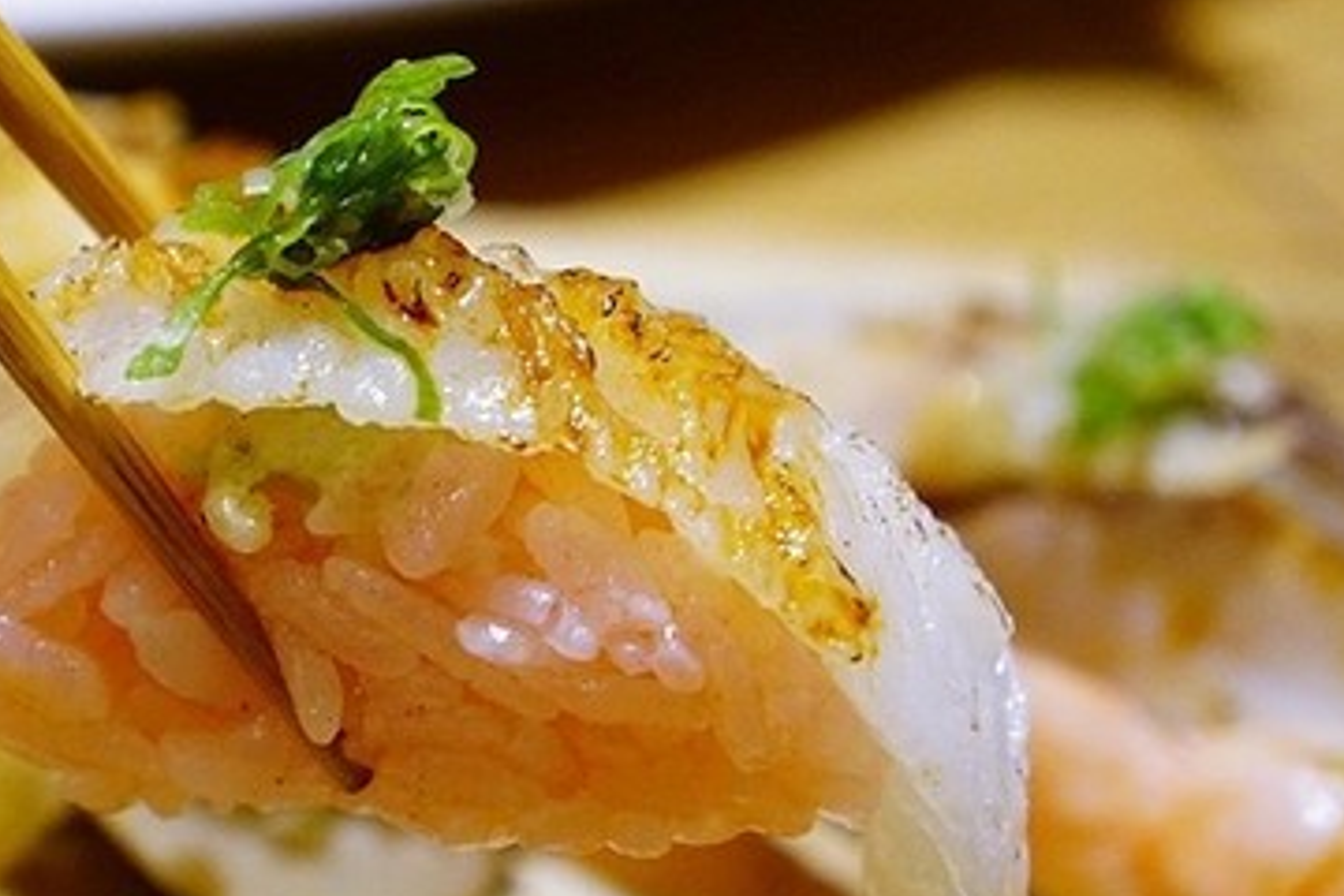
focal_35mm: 105
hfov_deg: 19.4
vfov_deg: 13.0
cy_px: 530
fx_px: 3920
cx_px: 388
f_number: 4.5
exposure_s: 1/80
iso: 5000
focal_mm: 42
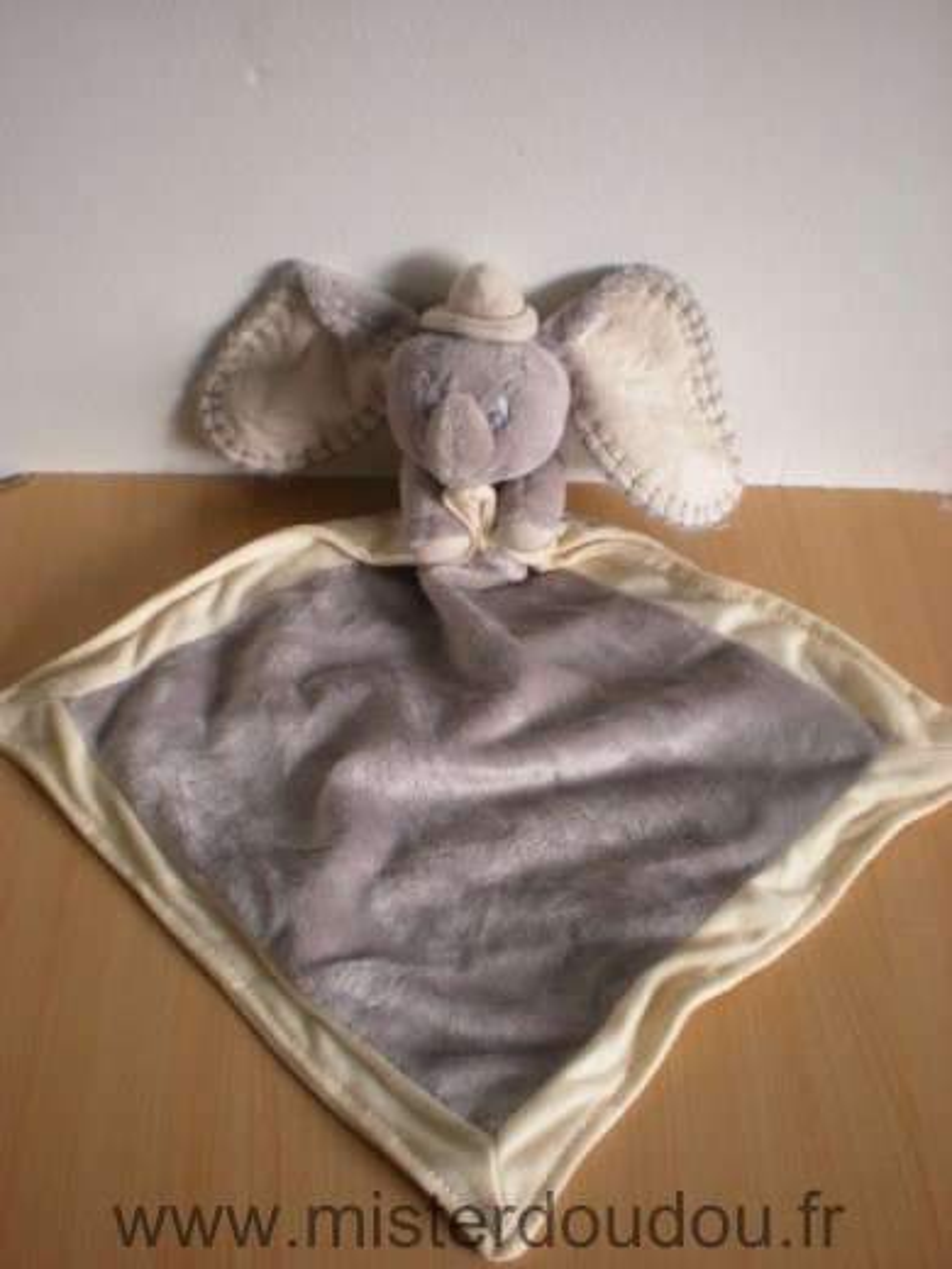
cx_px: 476
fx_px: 1393
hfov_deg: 37.7
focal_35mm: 38
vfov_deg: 49.0
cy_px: 634
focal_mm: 6.3
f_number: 3.1
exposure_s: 1/55
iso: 81
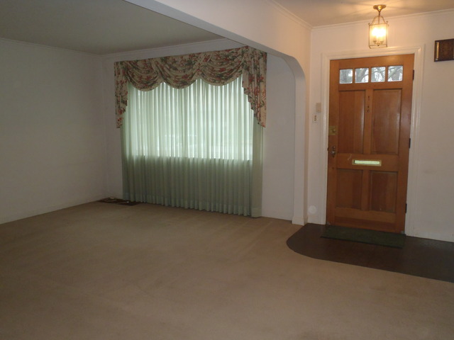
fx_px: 367
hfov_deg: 63.4
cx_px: 227
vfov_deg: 49.7
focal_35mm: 28
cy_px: 170
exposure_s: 1/30
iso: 250
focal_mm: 5
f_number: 3.9
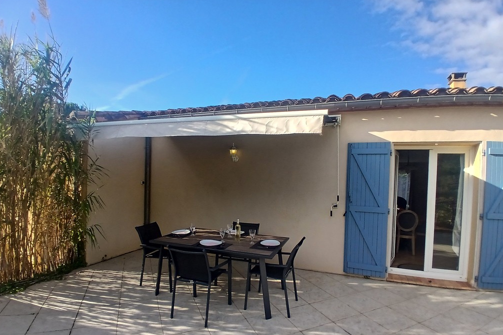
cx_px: 252
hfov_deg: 90.0
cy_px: 190
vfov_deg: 67.1
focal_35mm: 18
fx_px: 252
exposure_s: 1/577
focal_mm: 1.4
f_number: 2.2
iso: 50
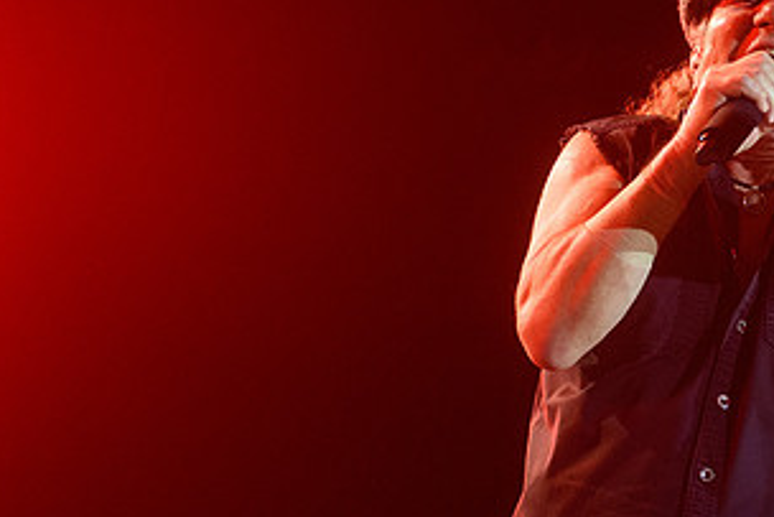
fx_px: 3936
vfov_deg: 7.5
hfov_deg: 11.2
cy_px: 58
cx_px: 637
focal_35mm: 183
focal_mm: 80
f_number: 4
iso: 2500
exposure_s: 1/800
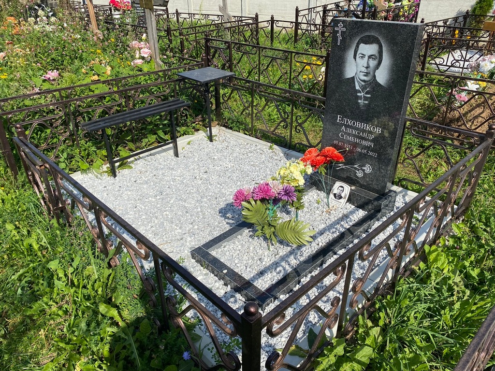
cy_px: 186
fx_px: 372
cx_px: 248
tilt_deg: -29.0
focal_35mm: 26
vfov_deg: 53.1
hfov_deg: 67.3
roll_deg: +3.3
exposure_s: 1/3300
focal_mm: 4.25
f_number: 1.8
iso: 32
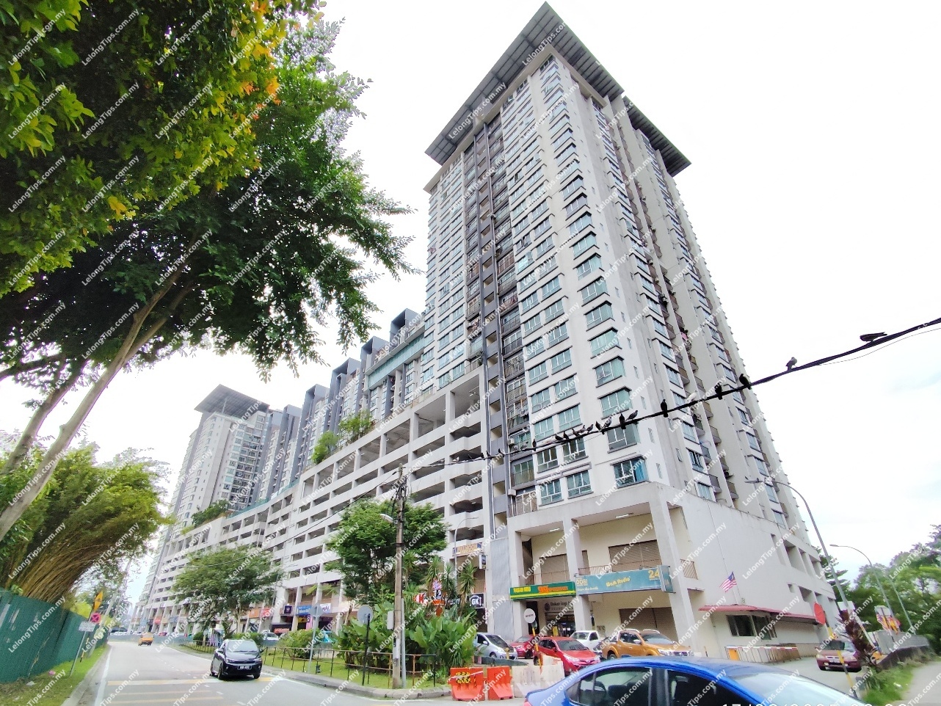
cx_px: 470
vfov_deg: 78.1
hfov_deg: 94.5
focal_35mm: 16
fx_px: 435
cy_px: 353
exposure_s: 1/423
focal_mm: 1.65
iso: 50
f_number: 2.2
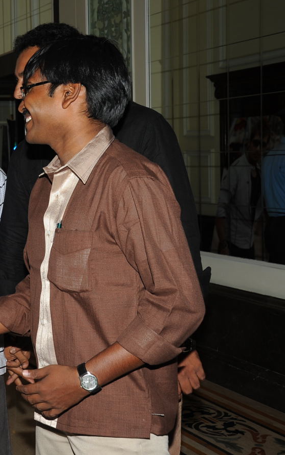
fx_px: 795
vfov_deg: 31.9
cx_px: -66
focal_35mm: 64
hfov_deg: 19.1
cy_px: 193
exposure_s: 1/125
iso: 200
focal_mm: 35
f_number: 7.1
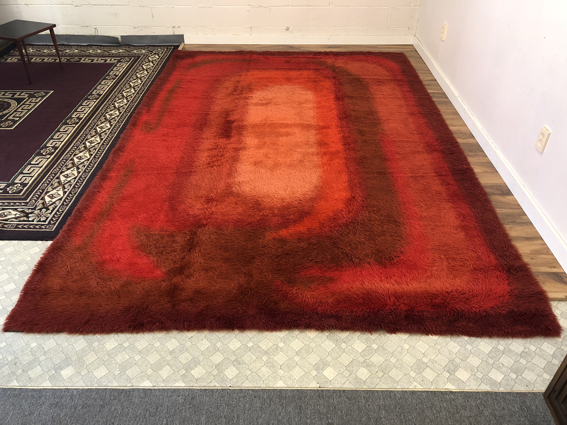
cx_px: 284
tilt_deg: -37.4
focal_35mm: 28
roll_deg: +0.3
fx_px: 459
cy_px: 212
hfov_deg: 63.4
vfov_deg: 49.7
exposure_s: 1/15
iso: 40
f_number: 1.8
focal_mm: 3.99
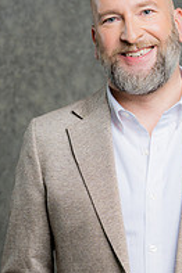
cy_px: 190
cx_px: 154
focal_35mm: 194
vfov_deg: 10.6
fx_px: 1474
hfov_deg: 7.1
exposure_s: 1/200
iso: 125
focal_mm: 85
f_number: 5
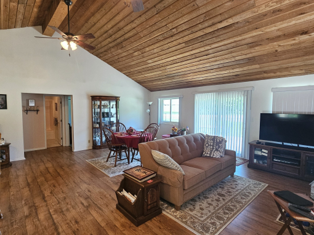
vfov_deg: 74.7
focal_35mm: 17
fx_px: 154
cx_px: 139
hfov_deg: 90.7
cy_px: 119
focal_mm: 2.2
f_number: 2.2
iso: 400
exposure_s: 1/60
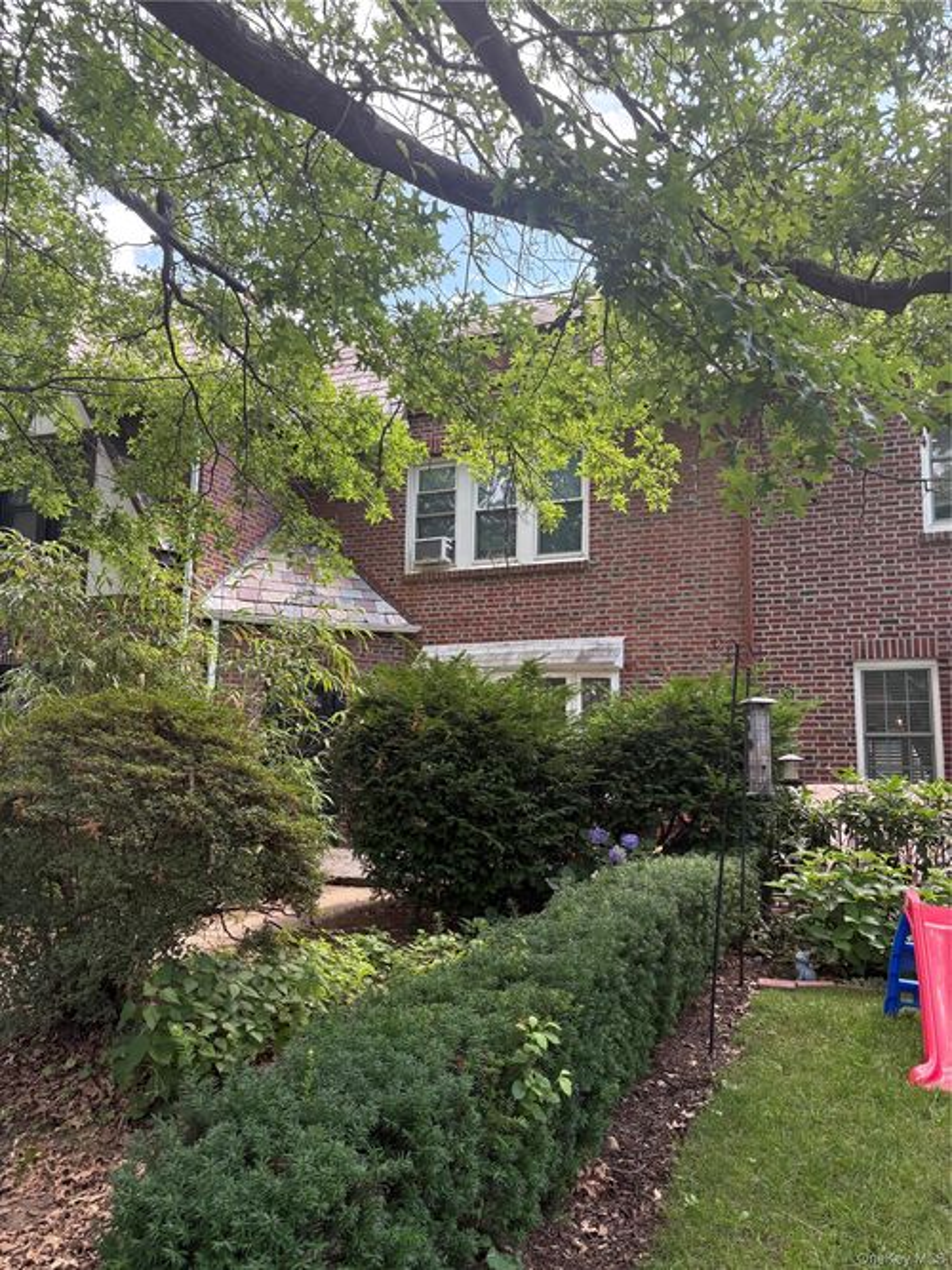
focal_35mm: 26
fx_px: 954
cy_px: 635
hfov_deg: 53.0
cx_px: 476
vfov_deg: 67.3
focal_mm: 5.96
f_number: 1.6
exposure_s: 1/219
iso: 64
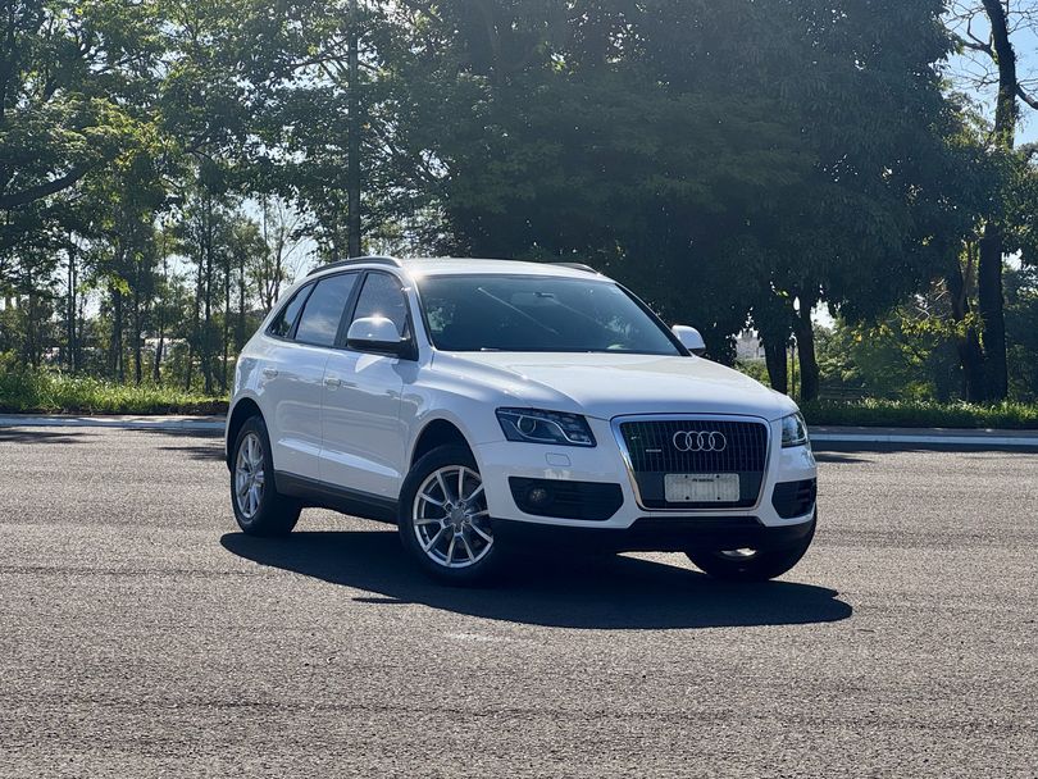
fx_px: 2310
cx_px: 519
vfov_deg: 19.1
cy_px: 390
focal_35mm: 77
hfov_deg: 25.3
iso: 25
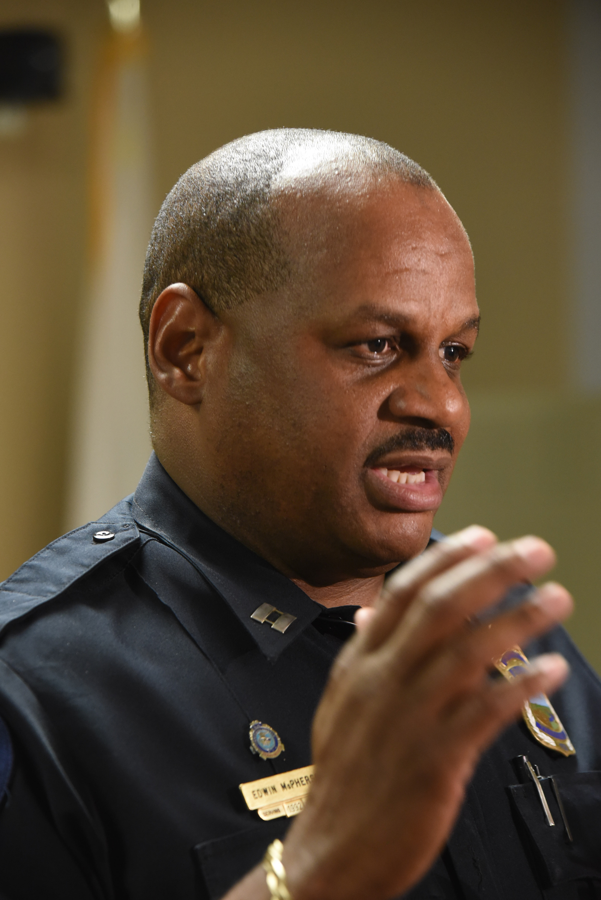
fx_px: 3503
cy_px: 450
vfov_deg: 14.6
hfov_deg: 9.8
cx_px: 300
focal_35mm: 140
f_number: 5.6
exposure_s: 1/100
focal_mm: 140
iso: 3200
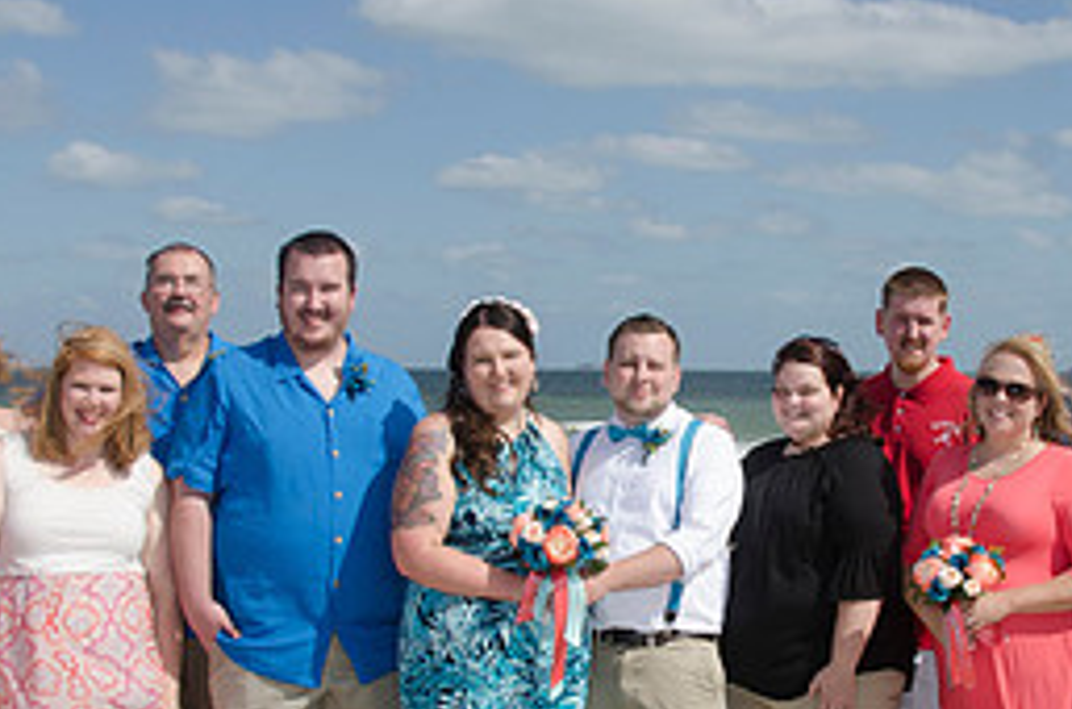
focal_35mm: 61
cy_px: 492
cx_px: 717
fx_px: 1812
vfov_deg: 22.0
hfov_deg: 32.7
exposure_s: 1/250
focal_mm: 18
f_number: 10
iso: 100
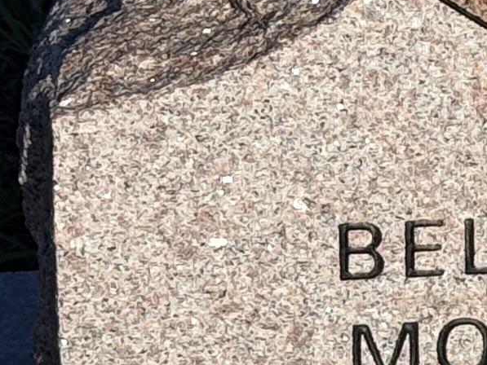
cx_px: 1142
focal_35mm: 324
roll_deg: +0.5
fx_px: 4559
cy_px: -201
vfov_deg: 4.6
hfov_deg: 5.9
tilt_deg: -18.5
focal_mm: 6.76
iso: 64
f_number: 1.78
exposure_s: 1/6536
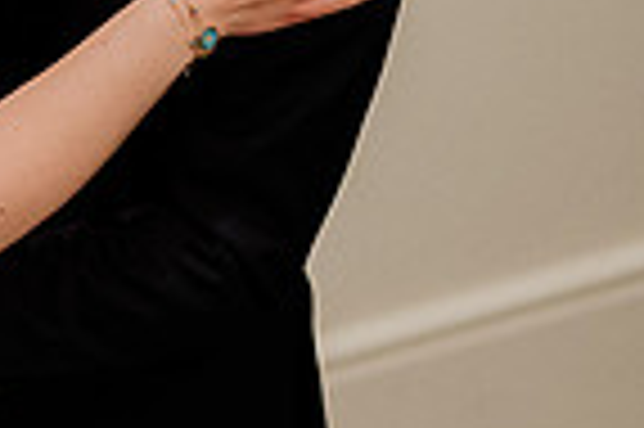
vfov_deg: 3.2
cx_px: -581
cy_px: -81
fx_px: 7612
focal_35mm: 426
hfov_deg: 4.8
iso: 800
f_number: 1.8
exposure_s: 1/400
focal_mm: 105
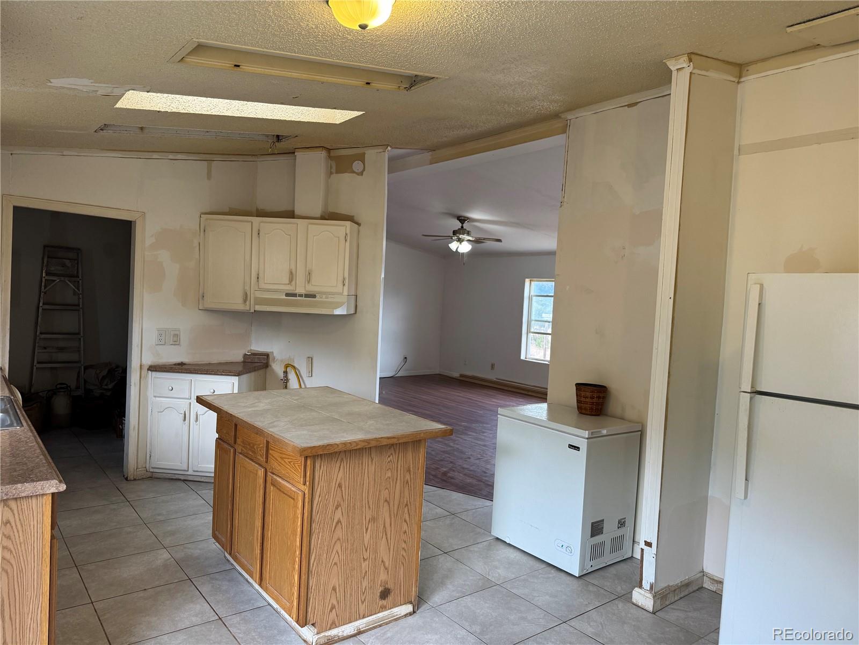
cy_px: 322
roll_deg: -3.4
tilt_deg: -3.0
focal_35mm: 24
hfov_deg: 71.6
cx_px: 430
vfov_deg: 56.8
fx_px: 596
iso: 160
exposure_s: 1/120
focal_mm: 6.76
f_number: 1.78
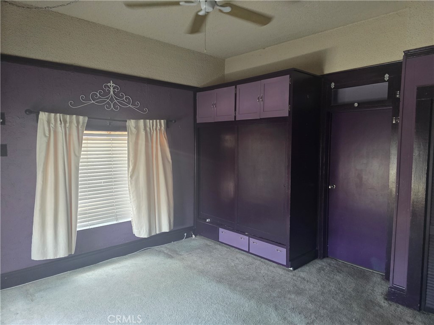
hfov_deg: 73.9
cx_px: 217
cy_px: 162
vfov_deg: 58.9
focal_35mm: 23
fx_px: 288
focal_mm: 6.3
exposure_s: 1/120
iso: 640
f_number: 1.7
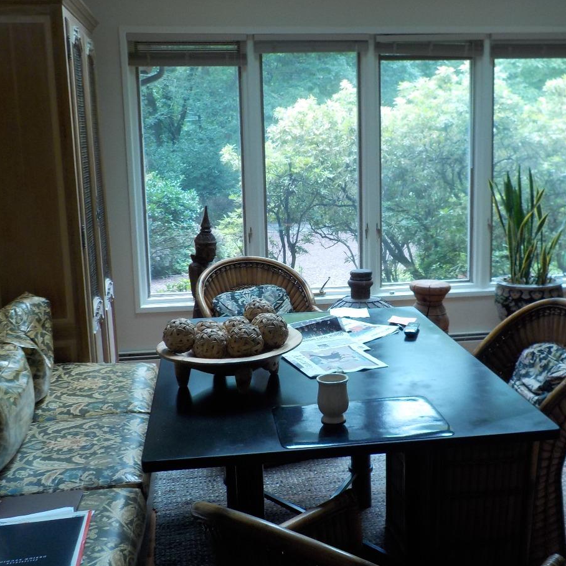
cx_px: 316
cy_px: 273
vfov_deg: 40.0
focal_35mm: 42
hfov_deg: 40.0
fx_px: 777
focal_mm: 4.1
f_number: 3.3
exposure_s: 1/40
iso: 125
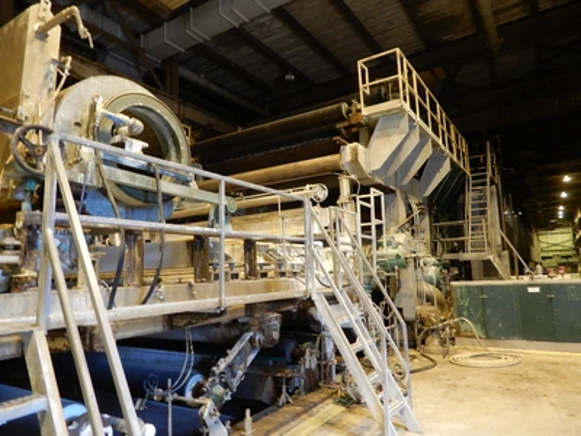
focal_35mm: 24
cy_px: 218
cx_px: 290
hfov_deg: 71.6
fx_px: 403
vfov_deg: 56.8
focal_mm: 4.3
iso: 400
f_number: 3.4
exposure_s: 1/8
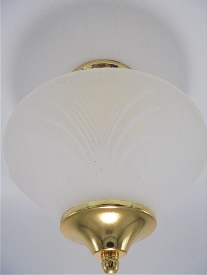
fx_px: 207
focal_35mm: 26
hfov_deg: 53.1
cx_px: 104
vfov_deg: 67.3
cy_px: 138
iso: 100
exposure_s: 1/100
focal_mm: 4.6
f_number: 3.5
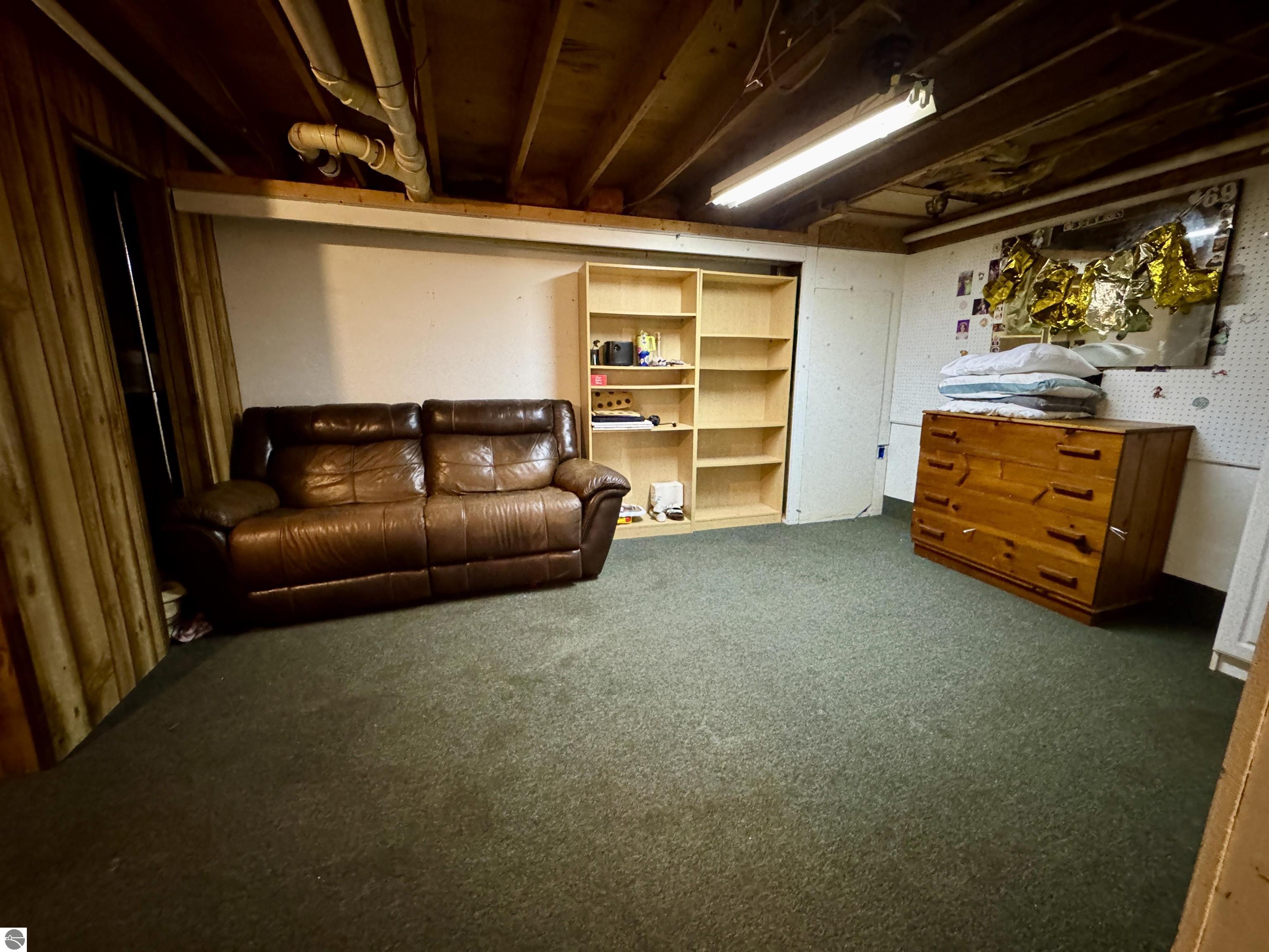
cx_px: 634
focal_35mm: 14
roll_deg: -0.2
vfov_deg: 85.7
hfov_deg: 102.1
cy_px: 476
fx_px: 513
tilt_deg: -12.4
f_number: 2.2
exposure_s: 1/40
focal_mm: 2.22
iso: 1000
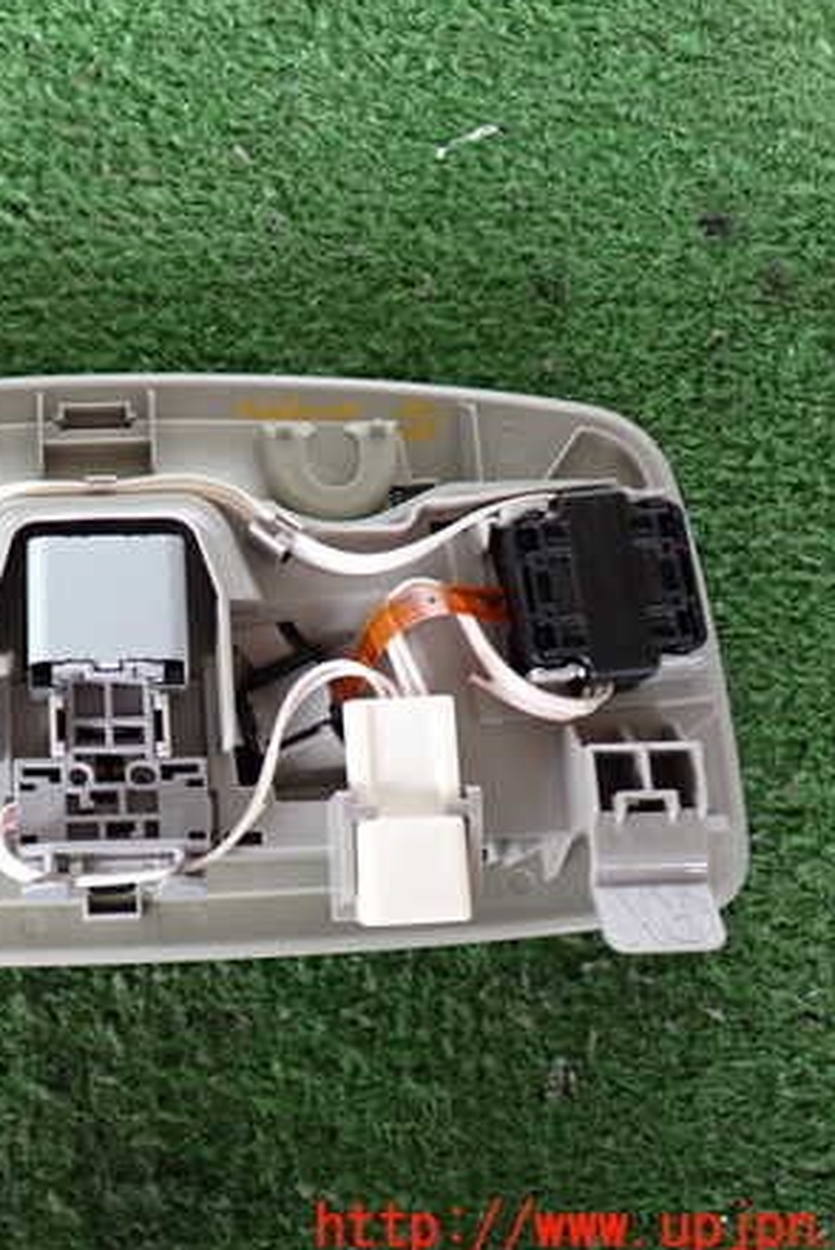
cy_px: 625
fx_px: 1771
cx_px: 105
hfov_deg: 25.8
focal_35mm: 51
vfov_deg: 38.9
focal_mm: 6.37
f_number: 2.5
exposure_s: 1/40
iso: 250
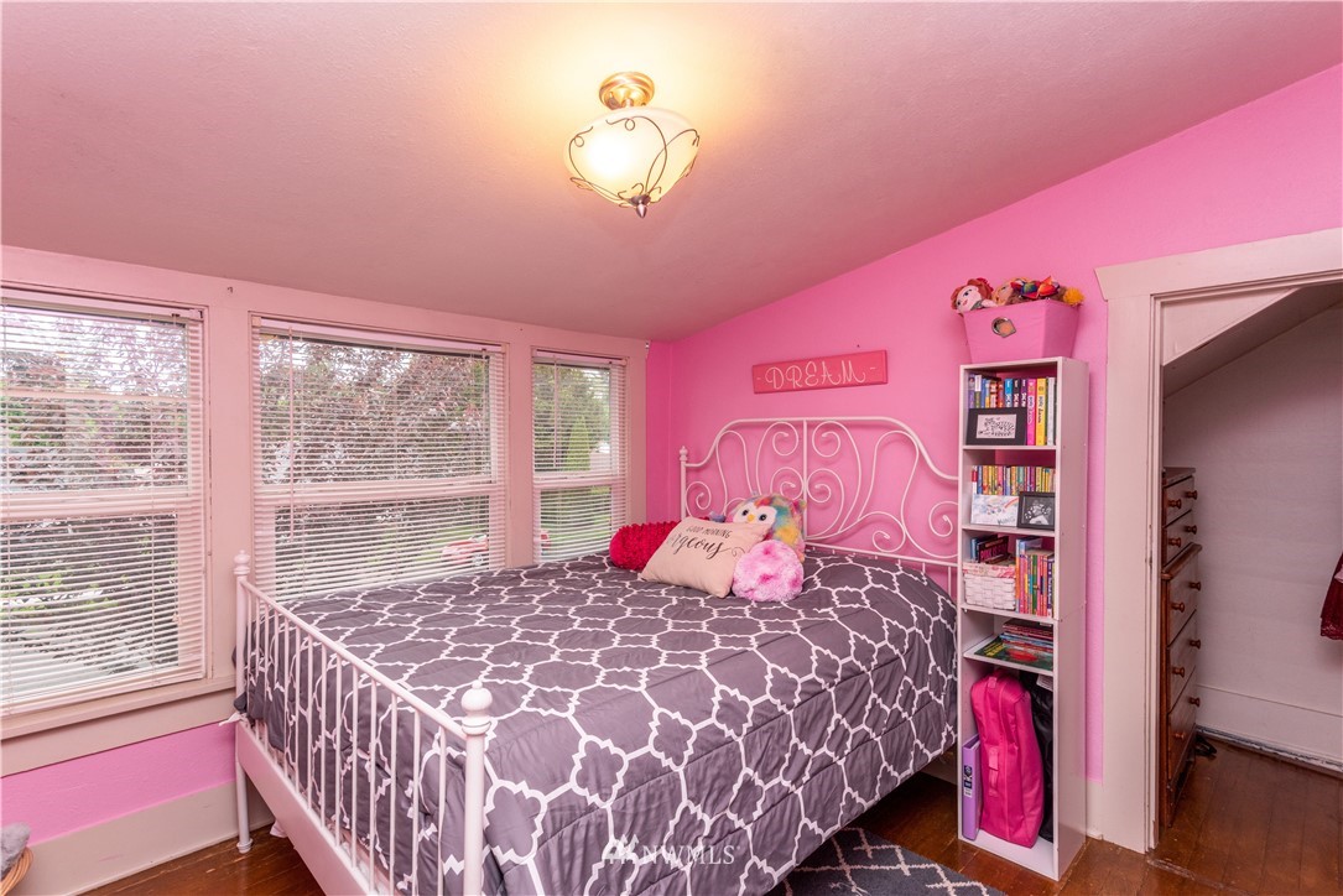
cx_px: 672
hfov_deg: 93.3
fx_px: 634
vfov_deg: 70.5
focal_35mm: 17
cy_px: 448
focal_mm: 17
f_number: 6.3
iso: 400
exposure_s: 1/125
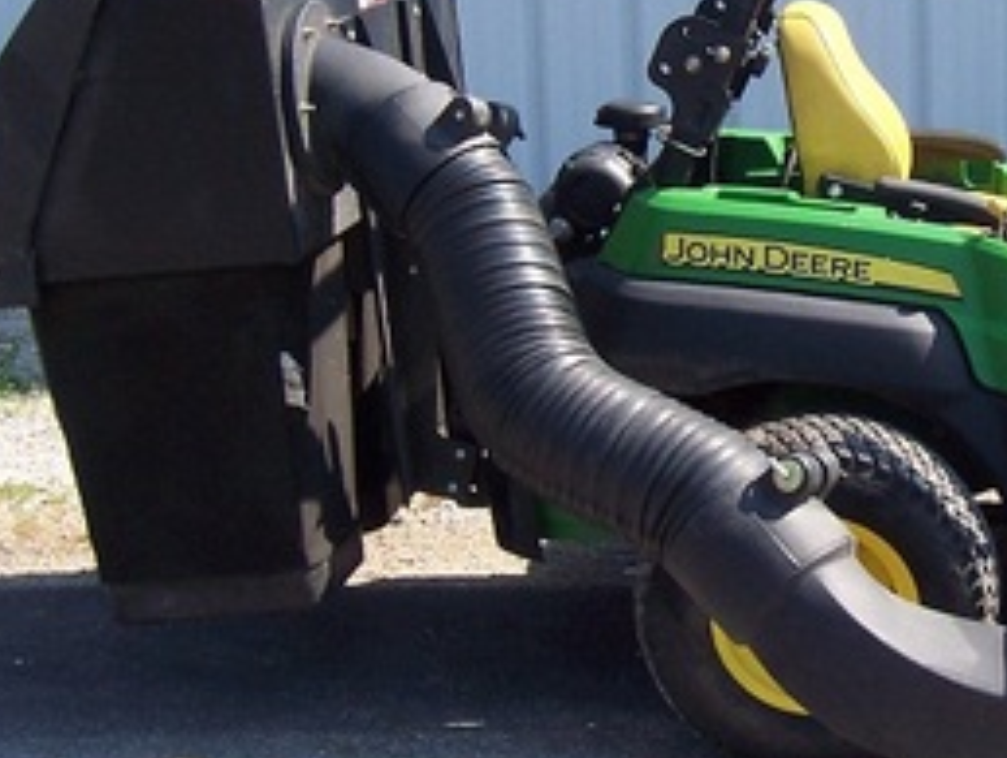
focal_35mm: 78
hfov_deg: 24.3
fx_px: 2271
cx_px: 909
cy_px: 301
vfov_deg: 18.9
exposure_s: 1/250
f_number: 5.6
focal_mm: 5.6
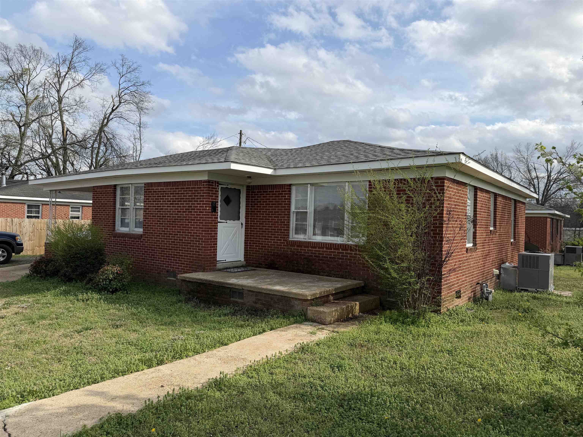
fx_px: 404
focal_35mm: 24
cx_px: 292
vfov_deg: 56.8
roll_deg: -0.8
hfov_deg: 71.6
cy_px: 218
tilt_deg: +0.8
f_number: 1.78
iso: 80
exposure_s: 1/4167
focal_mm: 6.76
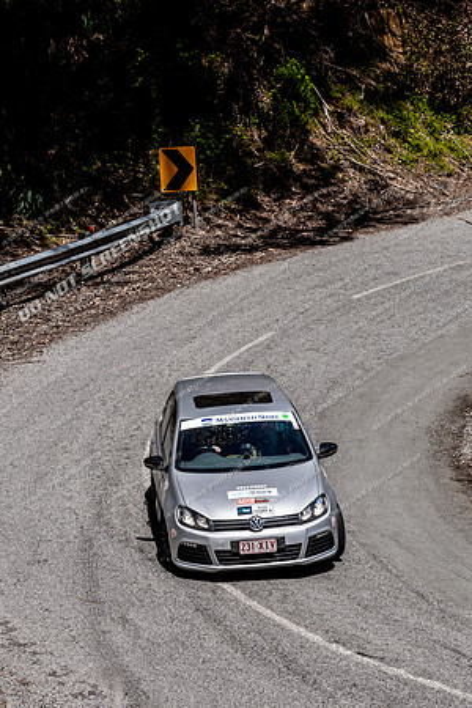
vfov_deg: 14.4
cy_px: 354
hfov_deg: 9.6
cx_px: 236
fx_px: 2802
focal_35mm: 142
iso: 125
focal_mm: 95
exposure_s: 1/1250
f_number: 5.6
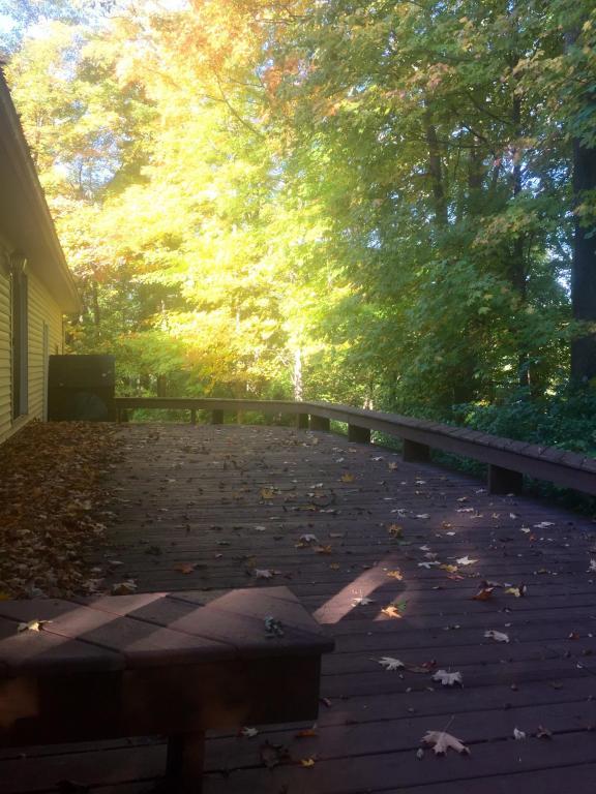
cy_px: 397
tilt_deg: -0.3
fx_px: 666
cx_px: 298
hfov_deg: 48.2
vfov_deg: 61.7
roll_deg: -1.7
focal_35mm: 29
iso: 32
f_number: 2.2
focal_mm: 4.15
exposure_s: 1/178
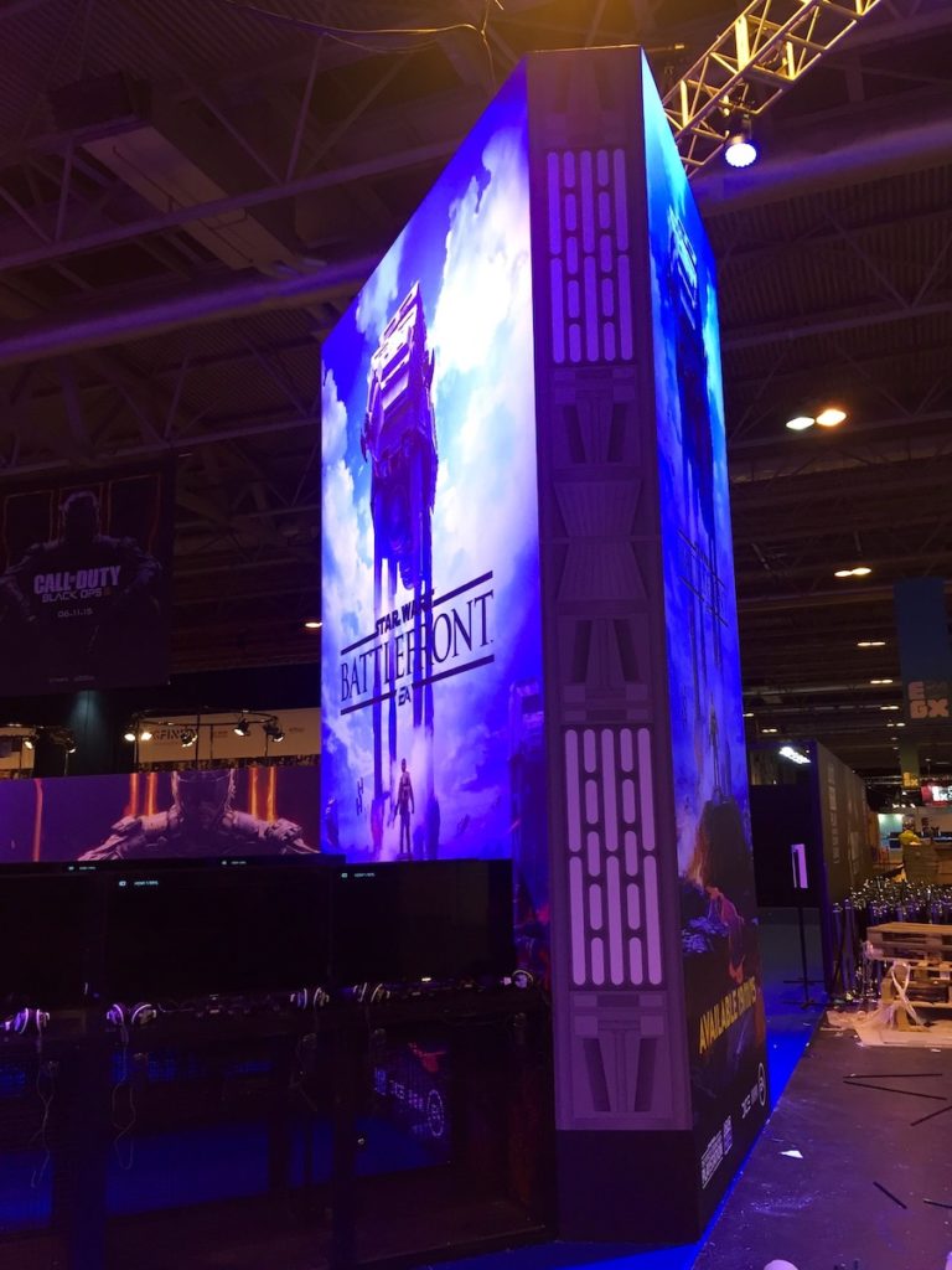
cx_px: 476
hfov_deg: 48.2
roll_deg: +1.1
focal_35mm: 29
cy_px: 635
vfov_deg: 61.7
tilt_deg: +11.0
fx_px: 1063
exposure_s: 1/33
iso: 100
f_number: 2.2
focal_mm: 4.15
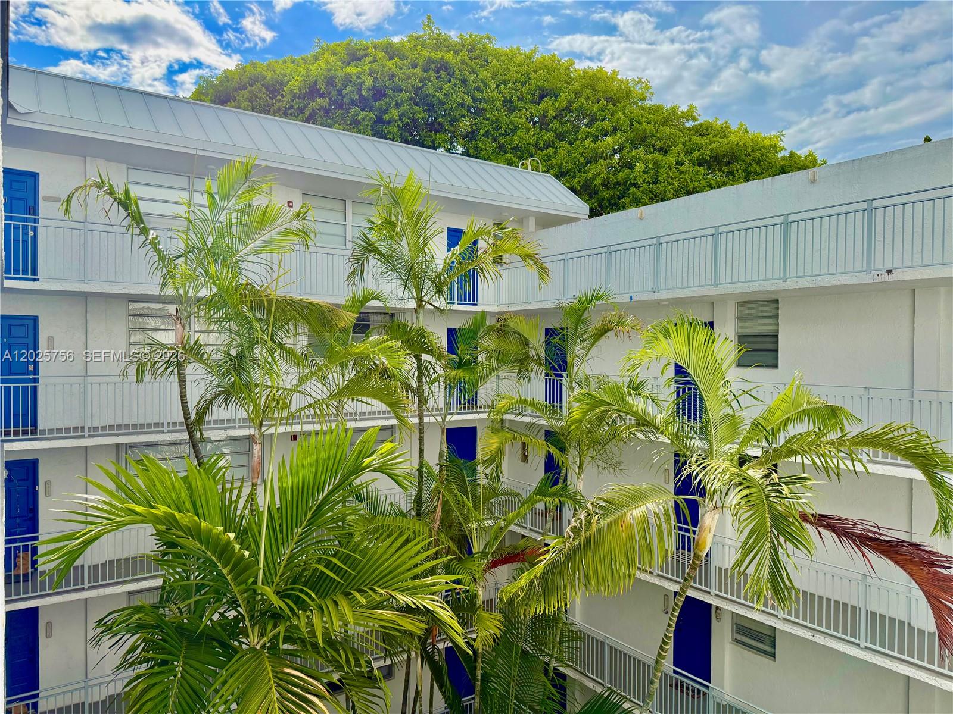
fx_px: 661
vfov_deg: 56.8
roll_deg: -0.2
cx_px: 476
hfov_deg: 71.6
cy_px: 357
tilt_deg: -0.8
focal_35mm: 24
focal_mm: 6.76
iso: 100
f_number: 1.78
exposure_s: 1/4975
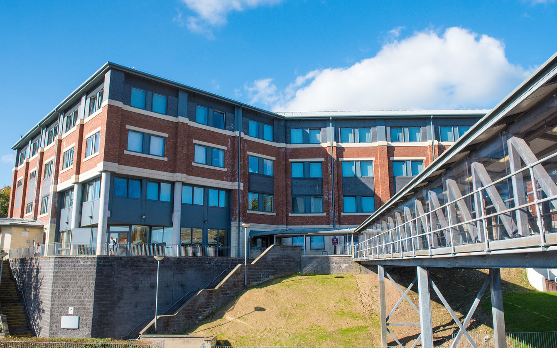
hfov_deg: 72.5
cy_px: 176
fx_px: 379
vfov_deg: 49.3
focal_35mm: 25
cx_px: 281
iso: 800
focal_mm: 24
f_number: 7.1
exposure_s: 1/1000
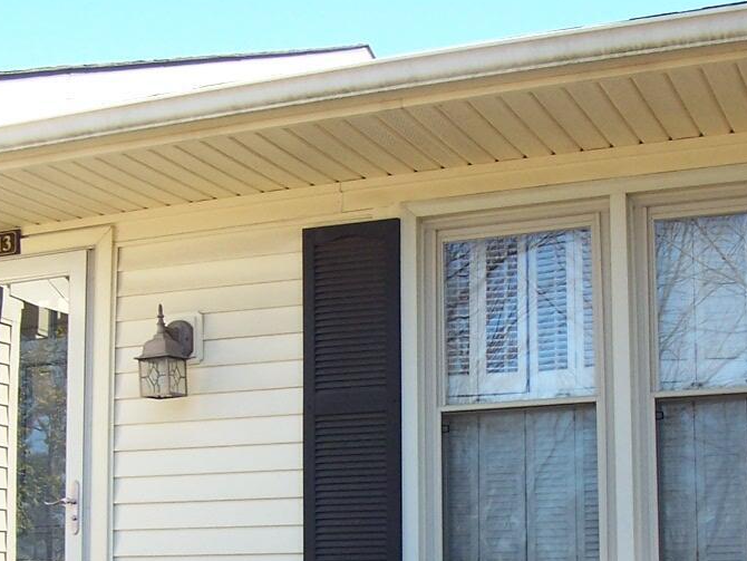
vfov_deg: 16.5
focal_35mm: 88
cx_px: 458
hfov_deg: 22.2
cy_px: 518
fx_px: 1900
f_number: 2.8
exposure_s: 1/250
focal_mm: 6.3
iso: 80
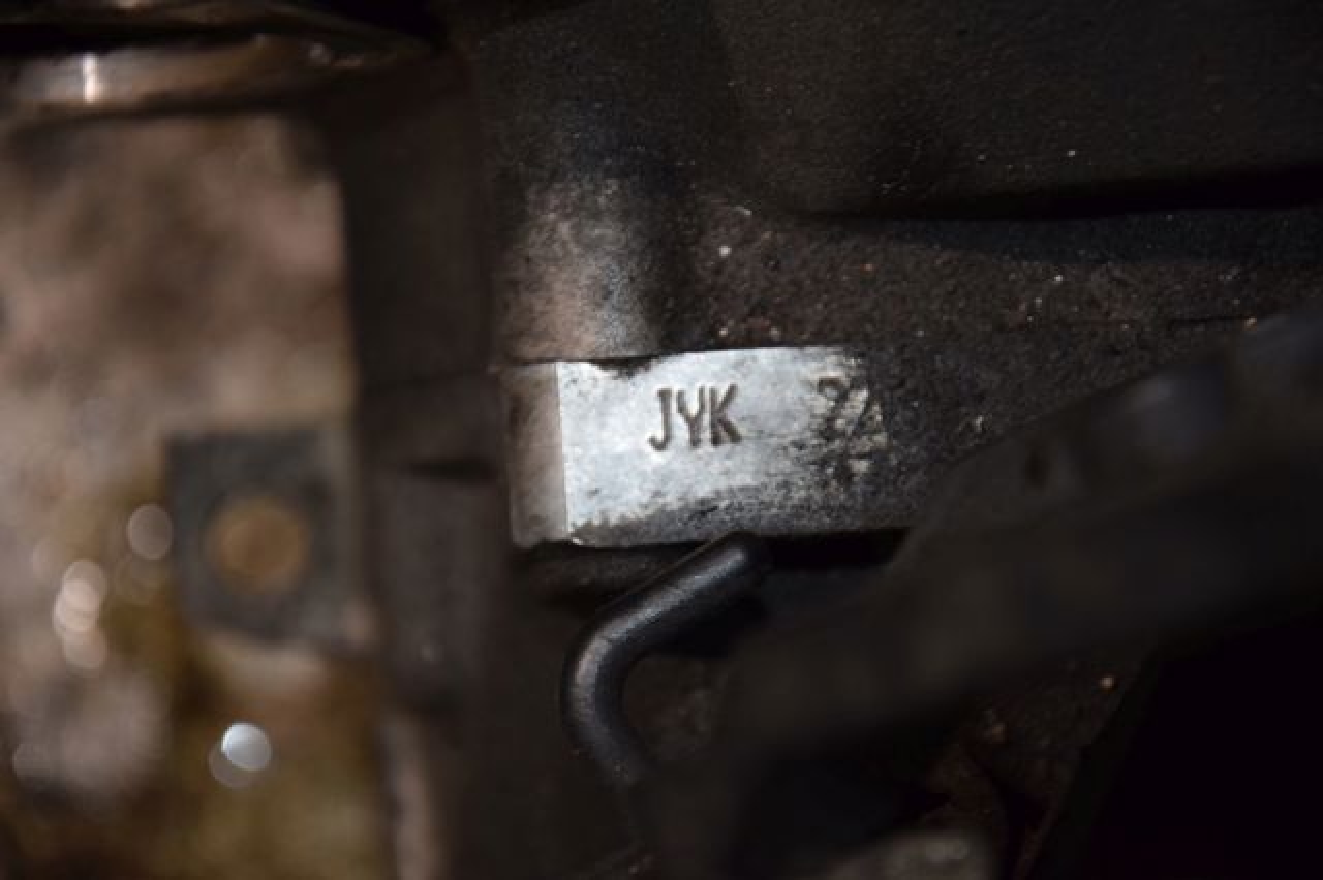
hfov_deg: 13.0
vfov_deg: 8.7
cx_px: 662
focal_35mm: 158
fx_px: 5785
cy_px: 440
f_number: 5.6
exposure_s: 1/60
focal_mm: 105
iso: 800
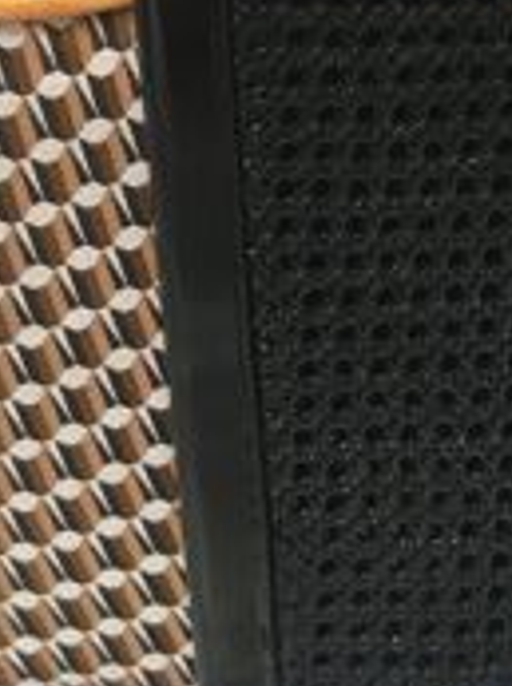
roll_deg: +2.6
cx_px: 470
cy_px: -262
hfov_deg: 17.2
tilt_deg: -15.7
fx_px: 1663
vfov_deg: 20.8
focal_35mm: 84
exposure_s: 1/33
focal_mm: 4.15
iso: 125
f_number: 2.2
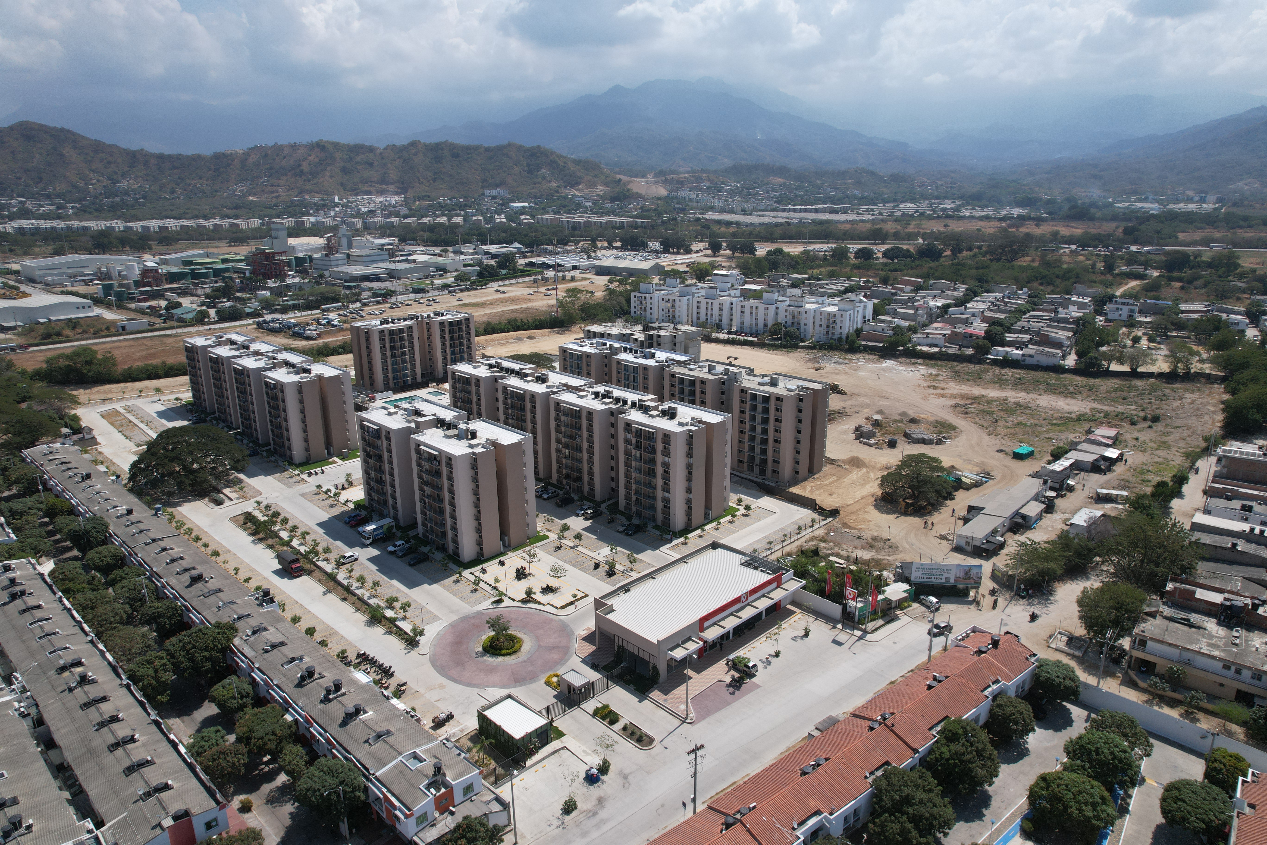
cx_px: 634
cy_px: 422
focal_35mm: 22
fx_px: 774
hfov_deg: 78.6
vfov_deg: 57.2
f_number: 2.8
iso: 100
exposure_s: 1/3200
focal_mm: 8.38
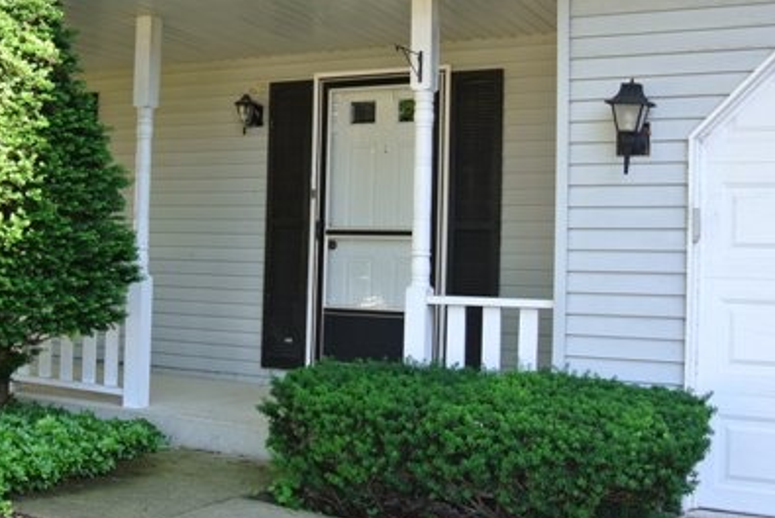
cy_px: 212
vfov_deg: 28.6
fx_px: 1013
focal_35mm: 47
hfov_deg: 41.2
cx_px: 243
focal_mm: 11
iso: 110
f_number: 4
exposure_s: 1/60
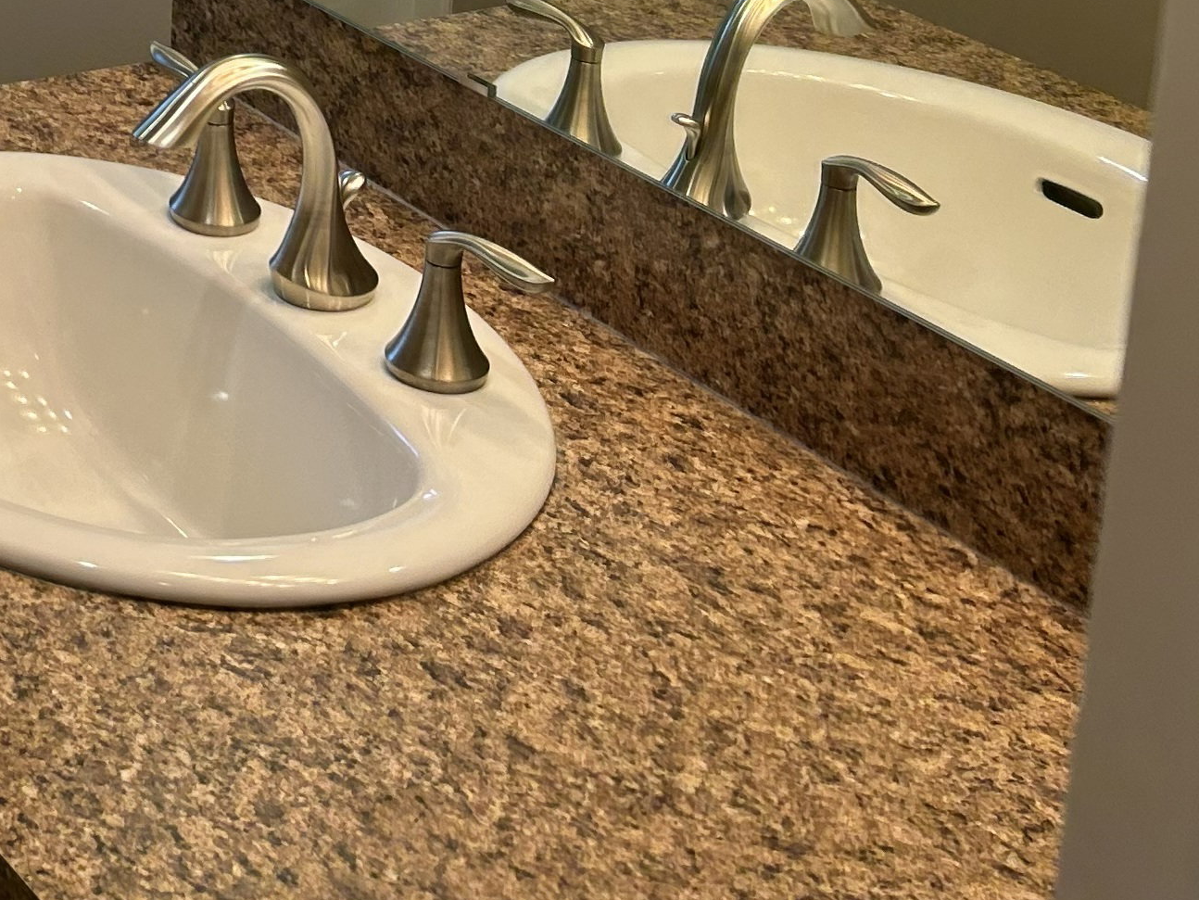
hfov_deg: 21.1
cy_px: -459
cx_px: -506
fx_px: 2806
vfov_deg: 16.5
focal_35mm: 81
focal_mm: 5.7
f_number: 1.5
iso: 64
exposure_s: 1/155
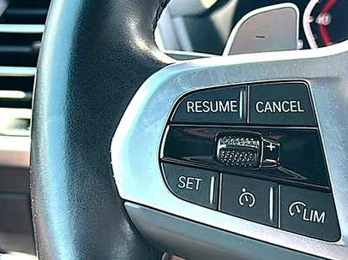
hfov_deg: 28.1
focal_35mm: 69
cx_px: 213
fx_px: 693
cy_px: 145
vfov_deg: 21.3
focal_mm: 6.86
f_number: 1.78
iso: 100
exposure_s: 1/134
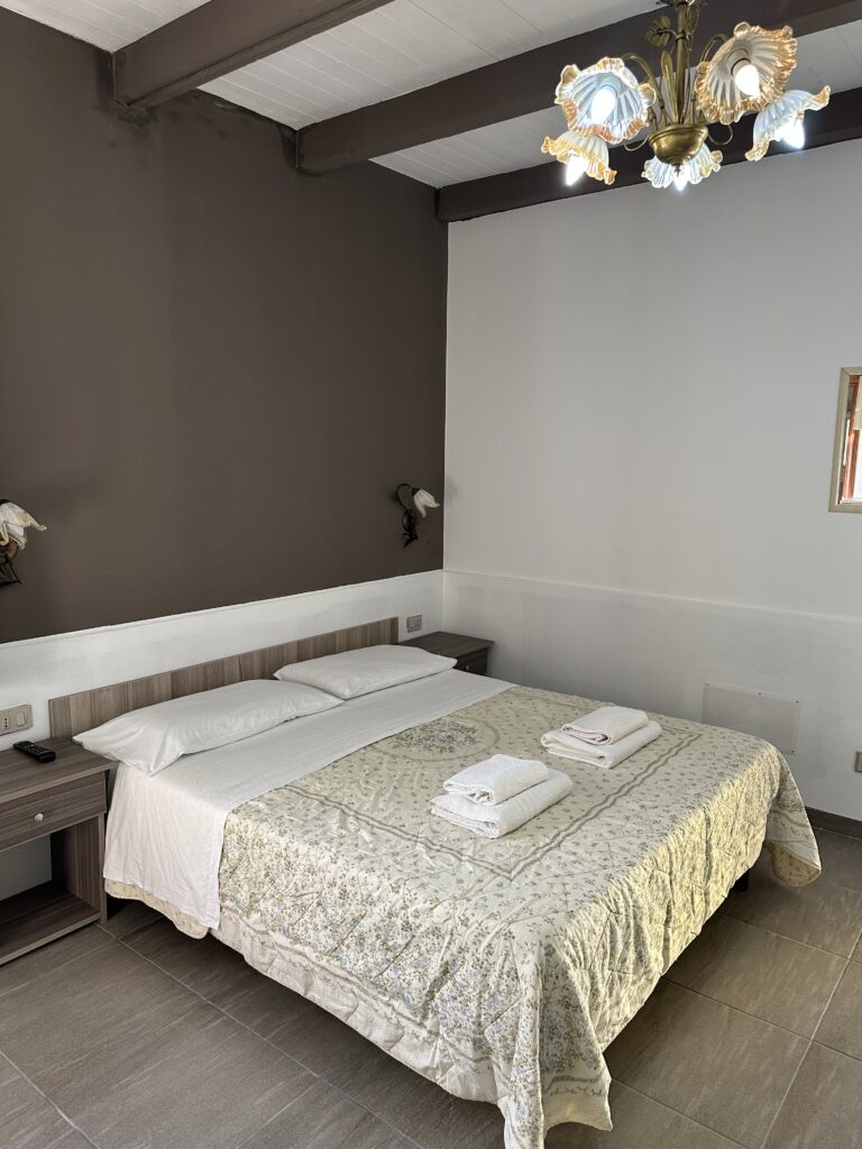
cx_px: 431
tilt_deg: -8.6
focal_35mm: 24
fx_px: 797
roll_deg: -1.0
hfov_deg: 56.8
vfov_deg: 71.6
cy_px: 574
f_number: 1.78
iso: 160
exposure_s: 1/100
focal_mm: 6.86
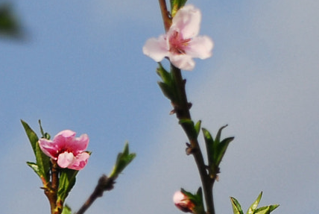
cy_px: 307
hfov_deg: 4.1
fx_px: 4456
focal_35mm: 502
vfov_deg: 2.7
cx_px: 37
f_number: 4.5
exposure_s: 1/500
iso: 100
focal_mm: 70
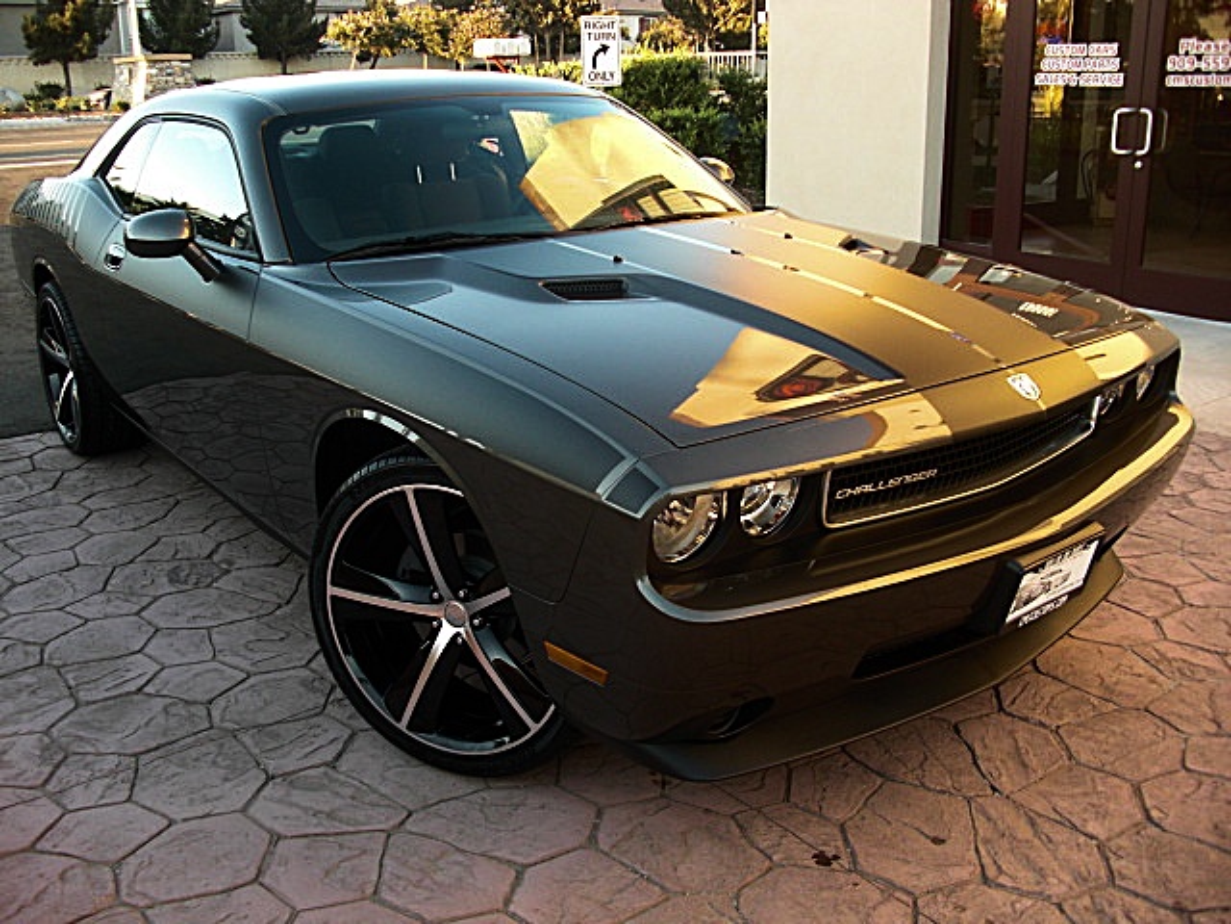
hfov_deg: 51.4
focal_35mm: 36
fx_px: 1280
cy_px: 462
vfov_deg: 39.7
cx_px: 616
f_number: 2.8
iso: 100
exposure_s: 1/80
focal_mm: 6.3
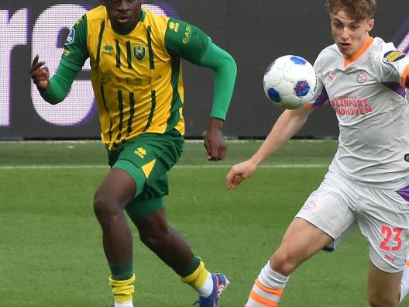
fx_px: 5624
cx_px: 384
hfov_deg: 4.2
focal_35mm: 476
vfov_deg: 3.1
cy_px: 145
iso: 560
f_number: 4
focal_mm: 170
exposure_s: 1/800
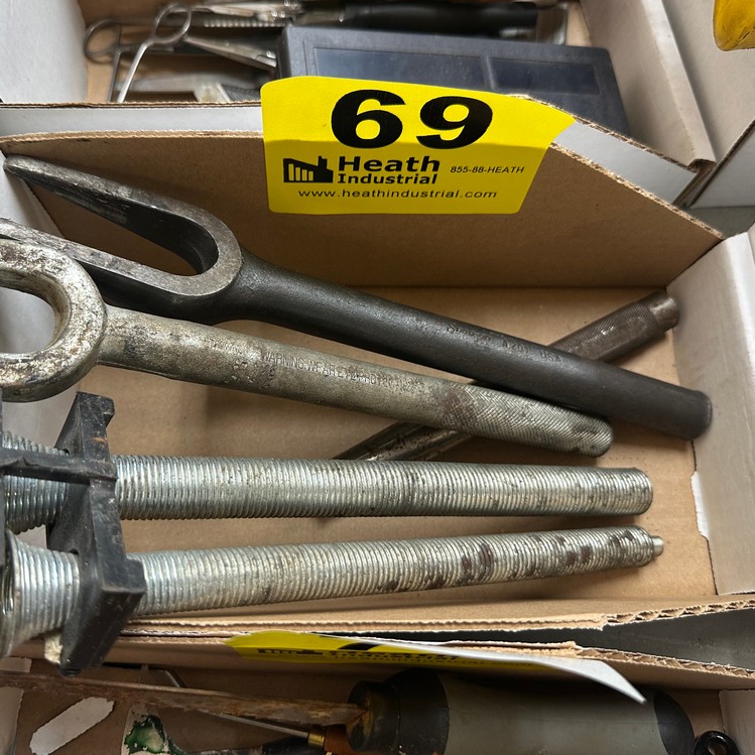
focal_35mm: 29
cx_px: 340
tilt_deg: -69.7
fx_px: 716
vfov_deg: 55.6
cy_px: 369
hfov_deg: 55.5
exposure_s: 1/53
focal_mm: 6.86
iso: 200
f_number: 1.78
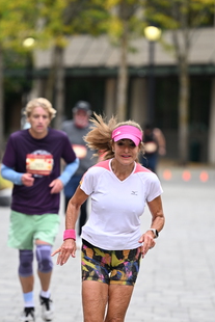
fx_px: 2461
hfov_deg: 5.0
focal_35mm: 275
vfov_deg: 7.5
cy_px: 192
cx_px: 121
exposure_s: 1/2500
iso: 640
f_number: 2.8
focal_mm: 155
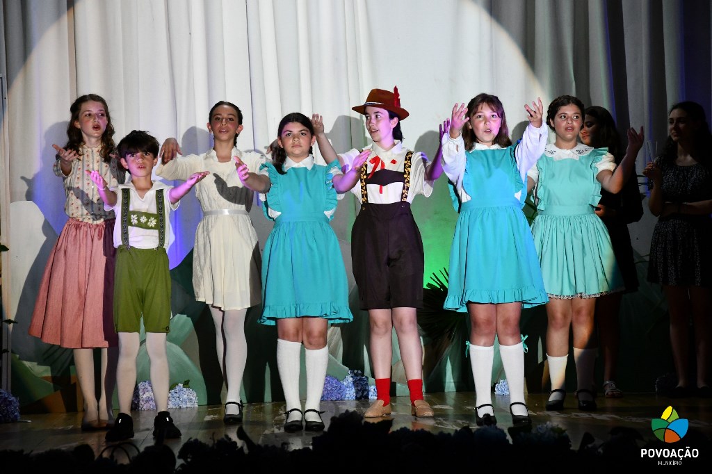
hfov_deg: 16.1
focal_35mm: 127
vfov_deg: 10.8
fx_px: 2511
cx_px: 356
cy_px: 237
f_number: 5.6
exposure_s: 1/125
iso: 2000
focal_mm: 85
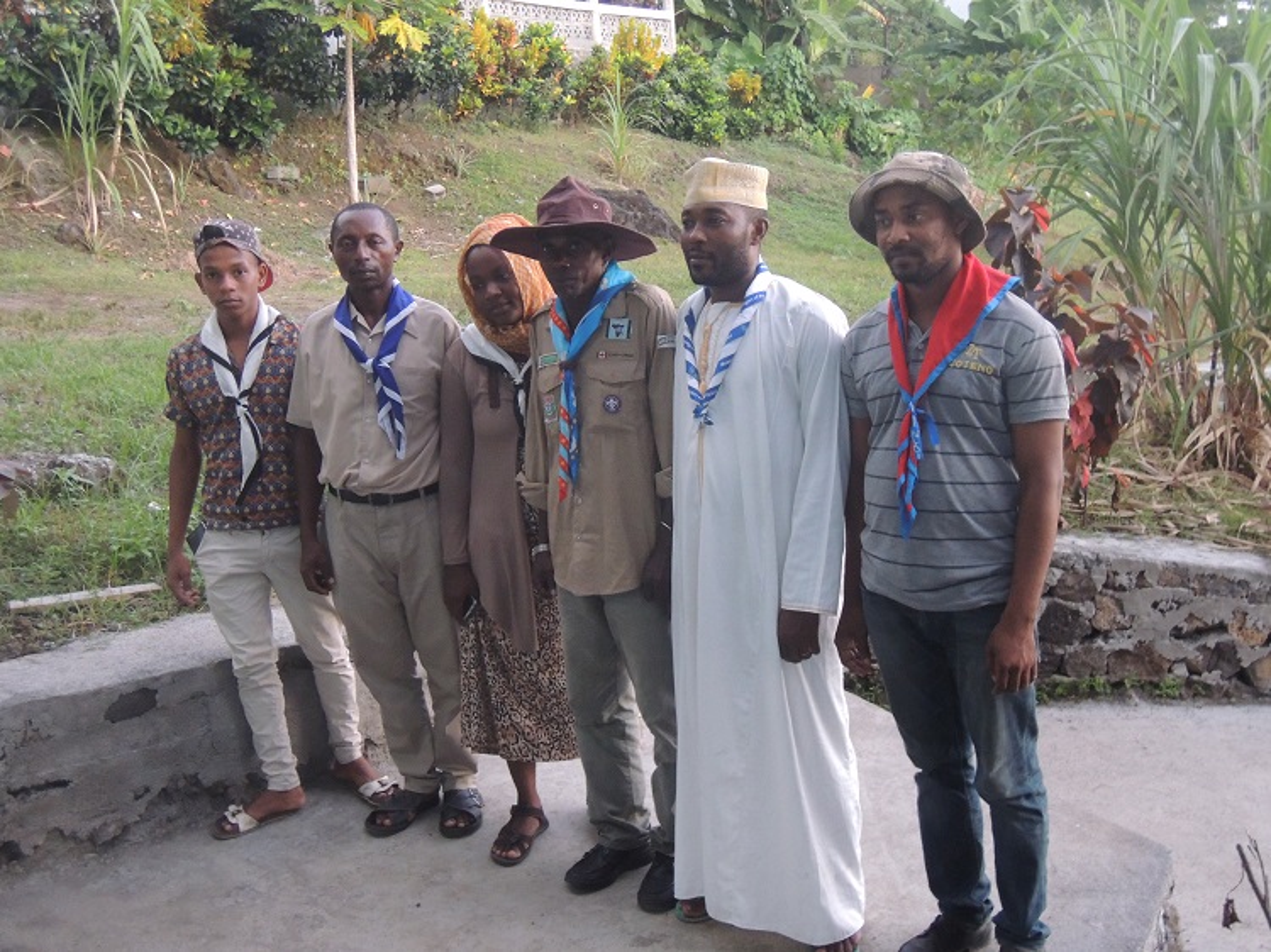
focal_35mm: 40
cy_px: 476
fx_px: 1468
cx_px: 636
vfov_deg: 35.9
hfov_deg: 46.8
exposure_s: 1/10
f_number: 3.3
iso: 800
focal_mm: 7.2
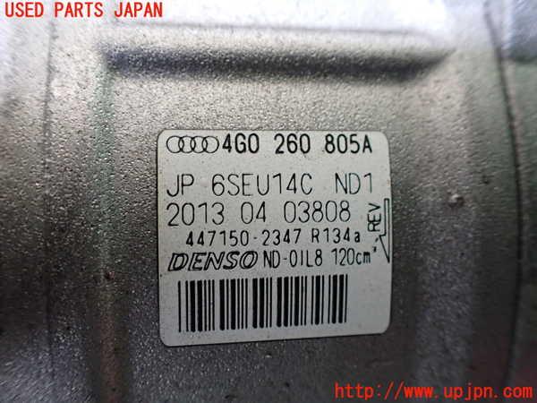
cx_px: 268
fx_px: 465
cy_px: 202
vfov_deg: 46.8
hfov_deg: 60.0
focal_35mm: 30
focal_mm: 5.4
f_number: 2.3
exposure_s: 1/40
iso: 800
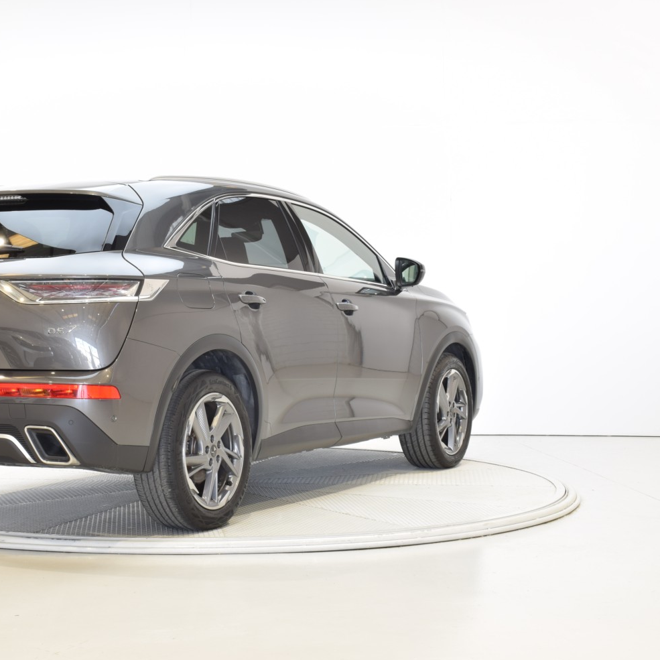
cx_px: 172
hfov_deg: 25.8
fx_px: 1424
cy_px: 332
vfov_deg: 26.1
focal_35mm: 66
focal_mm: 34
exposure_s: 1/1.3
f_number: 14
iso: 100
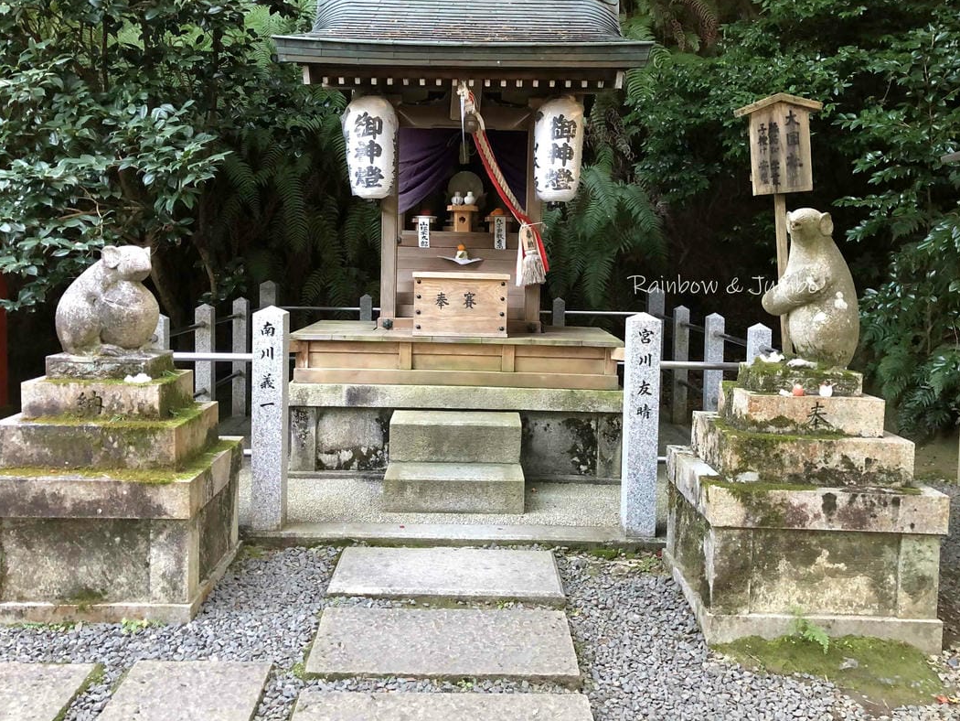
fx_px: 888
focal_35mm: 32
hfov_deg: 56.8
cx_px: 466
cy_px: 314
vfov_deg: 44.1
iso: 100
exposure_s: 1/12
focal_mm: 4
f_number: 1.8
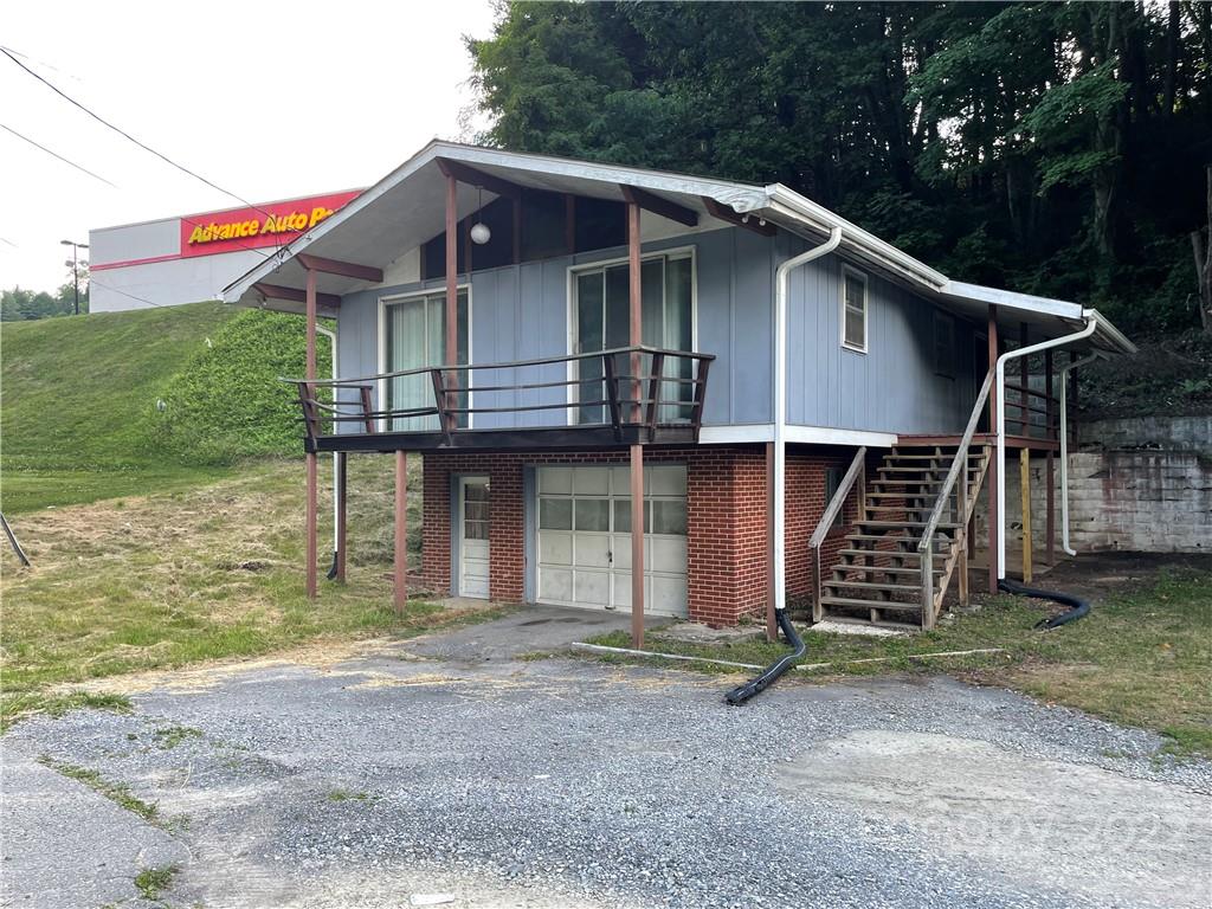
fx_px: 910
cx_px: 606
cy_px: 454
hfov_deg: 67.3
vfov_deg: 53.1
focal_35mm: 26
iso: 32
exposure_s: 1/180
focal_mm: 4.2
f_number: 1.6
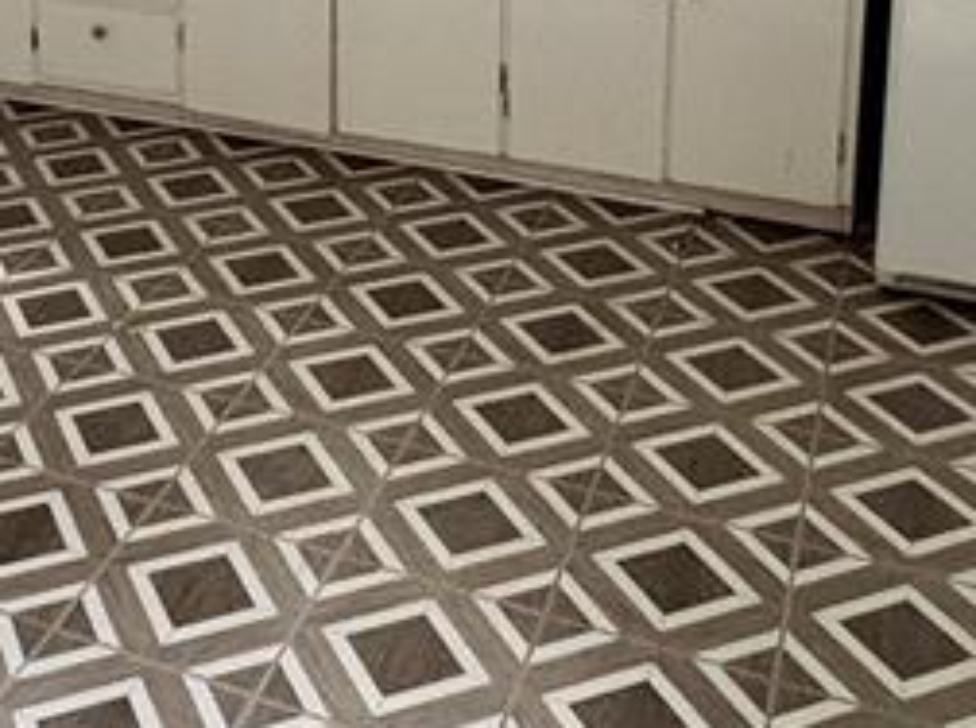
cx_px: 232
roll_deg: +1.1
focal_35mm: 57
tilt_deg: -11.2
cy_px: -196
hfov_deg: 33.1
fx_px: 1604
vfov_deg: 23.0
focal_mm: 2.22
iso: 640
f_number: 2.2
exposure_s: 1/60
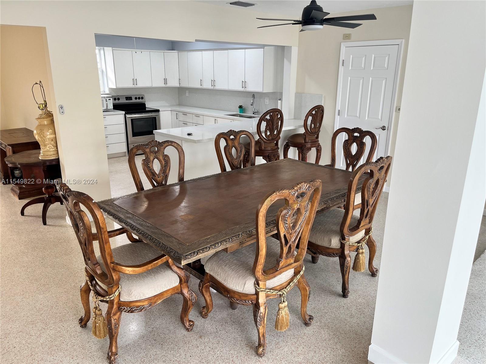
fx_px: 365
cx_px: 243
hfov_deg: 67.3
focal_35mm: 26
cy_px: 182
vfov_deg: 53.1
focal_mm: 5.1
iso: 80
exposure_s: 1/120
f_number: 1.6
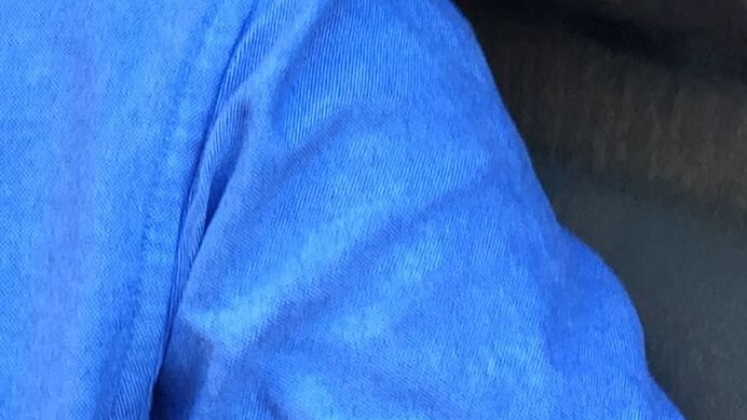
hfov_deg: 14.4
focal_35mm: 149
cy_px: -514
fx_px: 2951
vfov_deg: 7.7
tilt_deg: -6.0
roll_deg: -2.7
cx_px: 216
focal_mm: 4.15
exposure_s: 1/50
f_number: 2.2
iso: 40
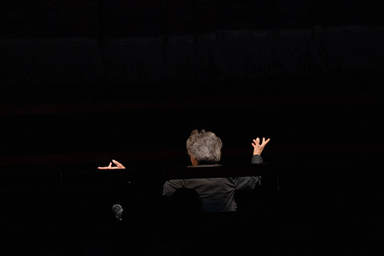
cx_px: 192
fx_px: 4267
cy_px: 128
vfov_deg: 3.4
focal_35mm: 400
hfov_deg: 5.2
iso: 5000
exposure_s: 1/400
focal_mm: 400
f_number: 5.6
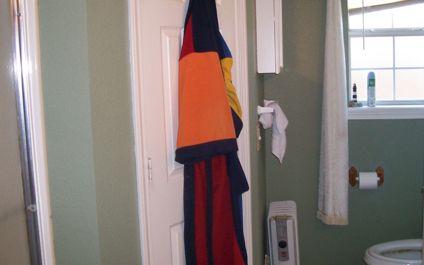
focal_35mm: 43
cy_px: 121
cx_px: 216
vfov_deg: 29.8
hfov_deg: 46.2
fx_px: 497
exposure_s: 1/64
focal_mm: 6
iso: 140
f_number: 2.7
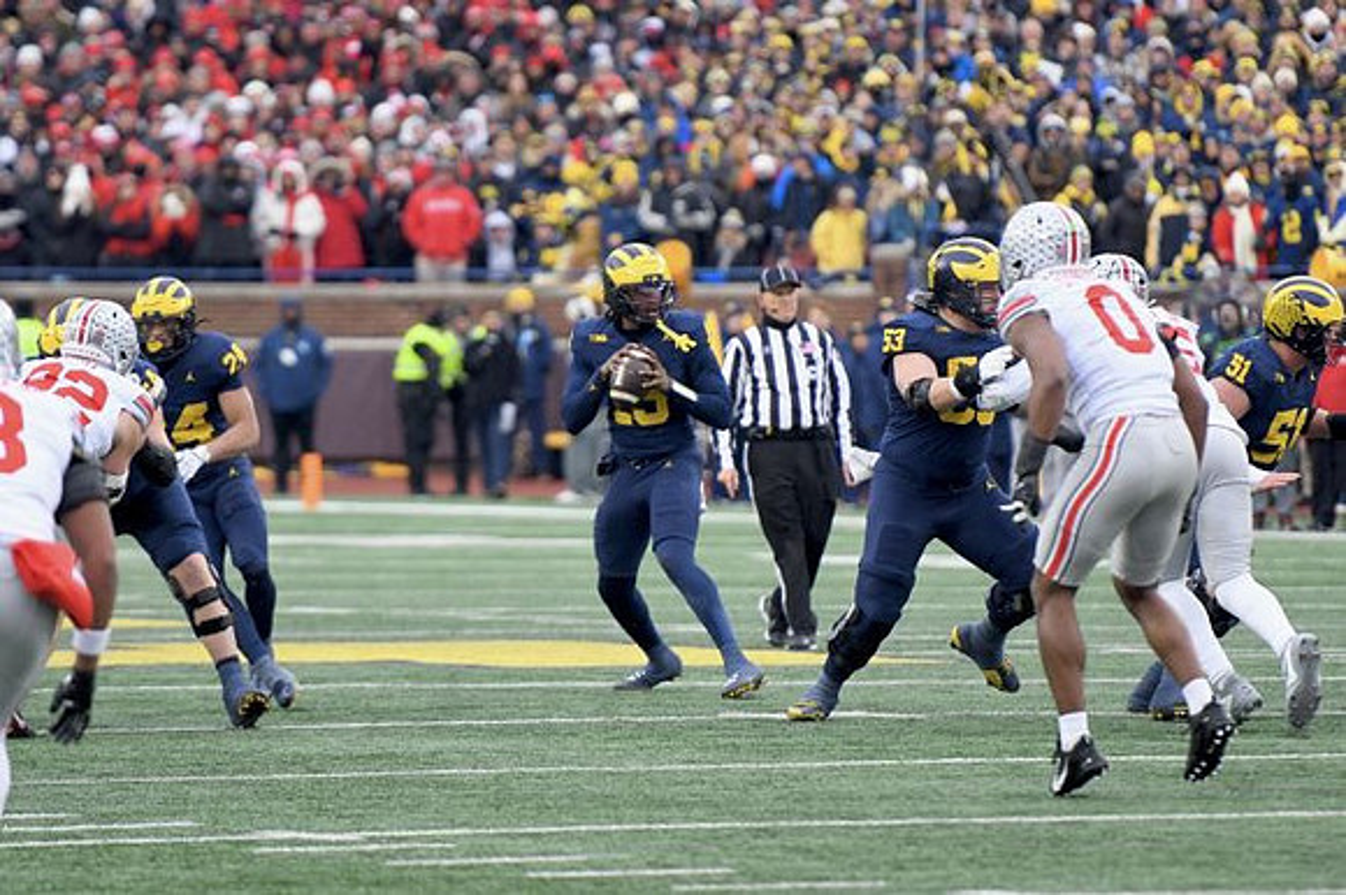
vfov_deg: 4.6
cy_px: 448
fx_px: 11210
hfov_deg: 6.9
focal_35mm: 300
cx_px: 673
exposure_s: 1/1000
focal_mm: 200
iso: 800
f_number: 2.8
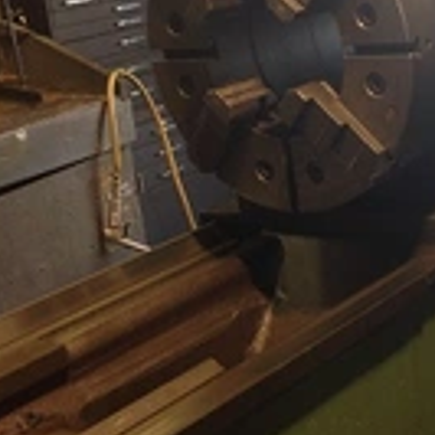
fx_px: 1251
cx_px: 500
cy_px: 121
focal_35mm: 88
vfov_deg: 19.6
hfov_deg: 18.8
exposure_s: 1/30
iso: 50
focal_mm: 4.12
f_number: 2.4
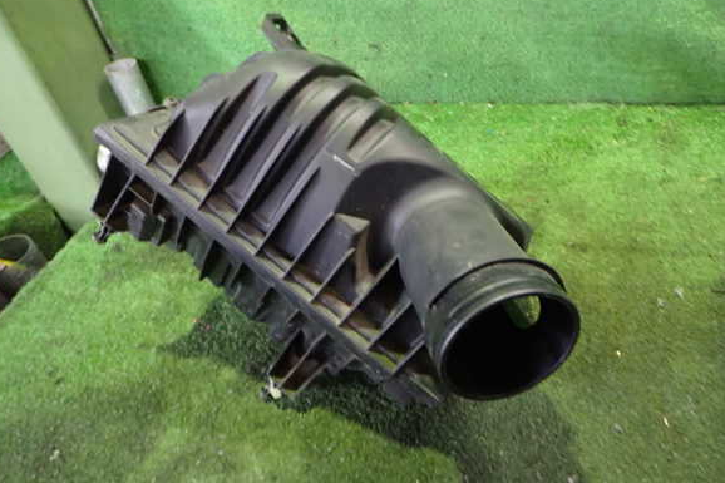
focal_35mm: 27
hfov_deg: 67.4
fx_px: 544
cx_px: 361
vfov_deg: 47.9
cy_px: 233
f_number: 2
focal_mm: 4.5
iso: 800
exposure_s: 1/25
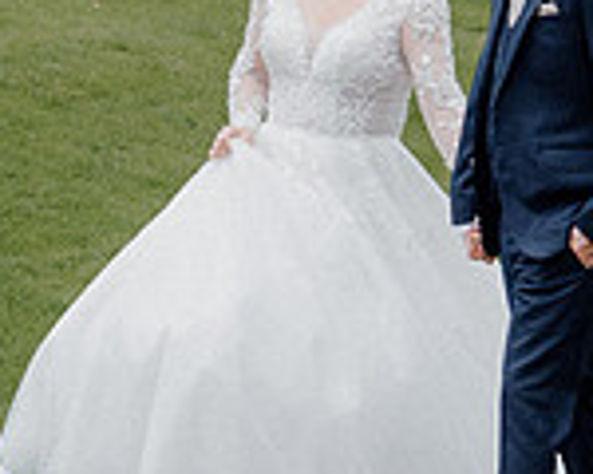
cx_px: 383
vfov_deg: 6.4
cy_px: 172
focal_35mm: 243
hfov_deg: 8.0
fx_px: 4265
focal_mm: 45
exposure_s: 1/160
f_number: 3.5
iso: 640
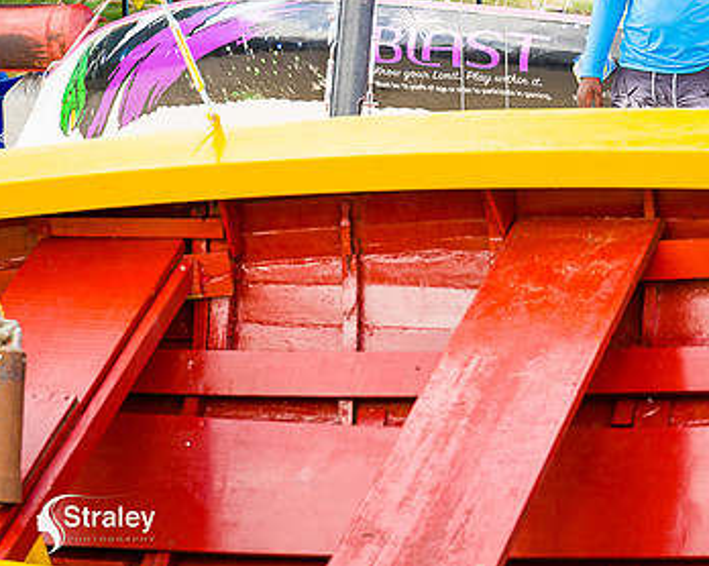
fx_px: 3251
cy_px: 110
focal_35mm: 155
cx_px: 493
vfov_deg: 9.9
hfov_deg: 12.4
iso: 640
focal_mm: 85
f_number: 6.3
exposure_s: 1/320
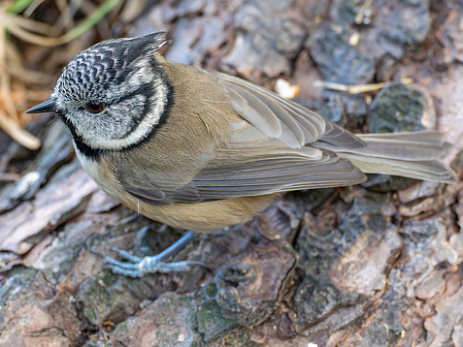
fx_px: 12977
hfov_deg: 2.0
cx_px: 227
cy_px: 147
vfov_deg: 1.5
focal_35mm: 970
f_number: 4
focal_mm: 300
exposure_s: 1/800
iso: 5000
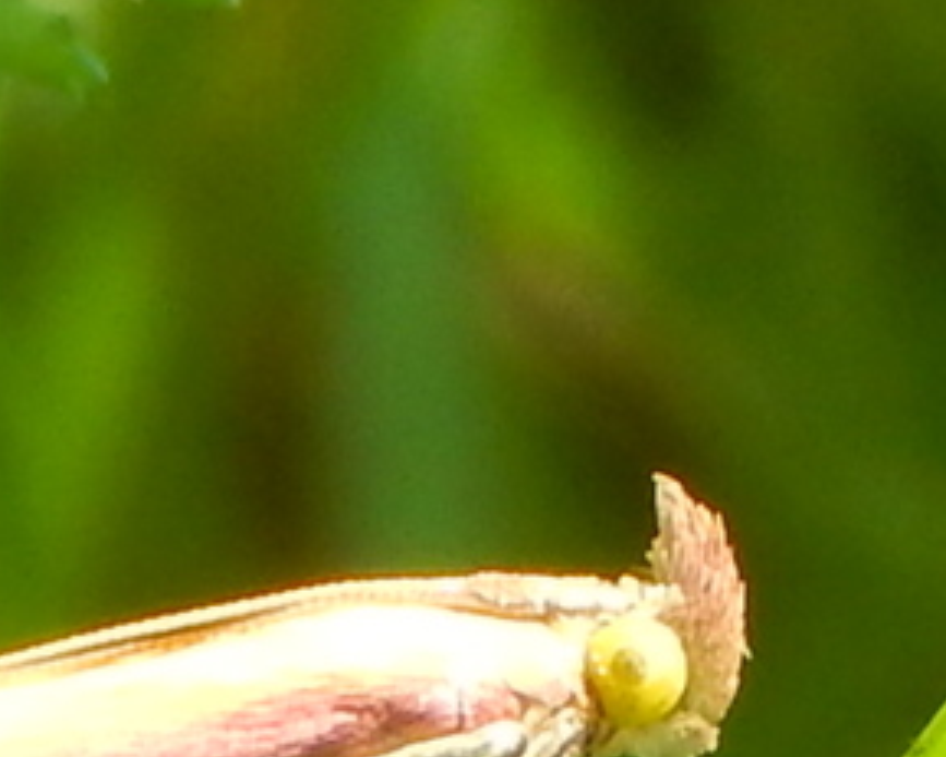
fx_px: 16709
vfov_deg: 2.6
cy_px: 705
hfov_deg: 3.2
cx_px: -61
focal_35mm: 597
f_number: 5.4
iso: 125
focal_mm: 37.1
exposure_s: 1/160
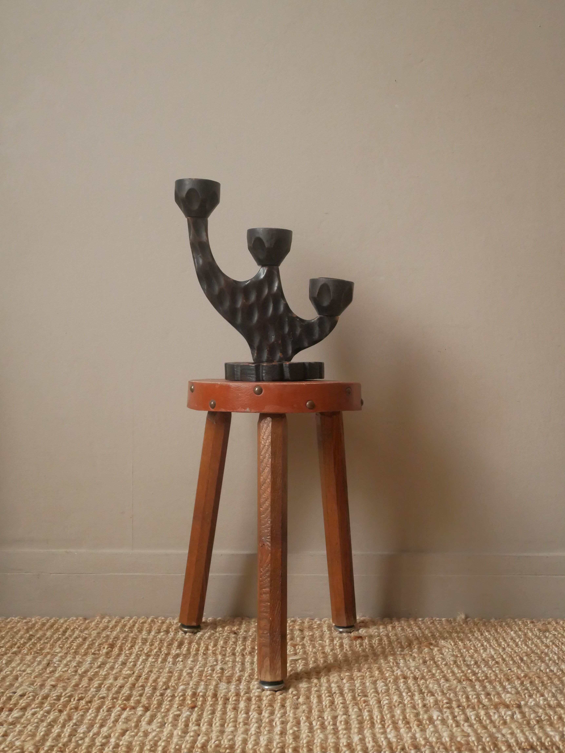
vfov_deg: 49.0
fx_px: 826
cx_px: 282
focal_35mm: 38
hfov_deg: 37.7
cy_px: 376
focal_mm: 19
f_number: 4.3
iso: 2500
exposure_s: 1/60
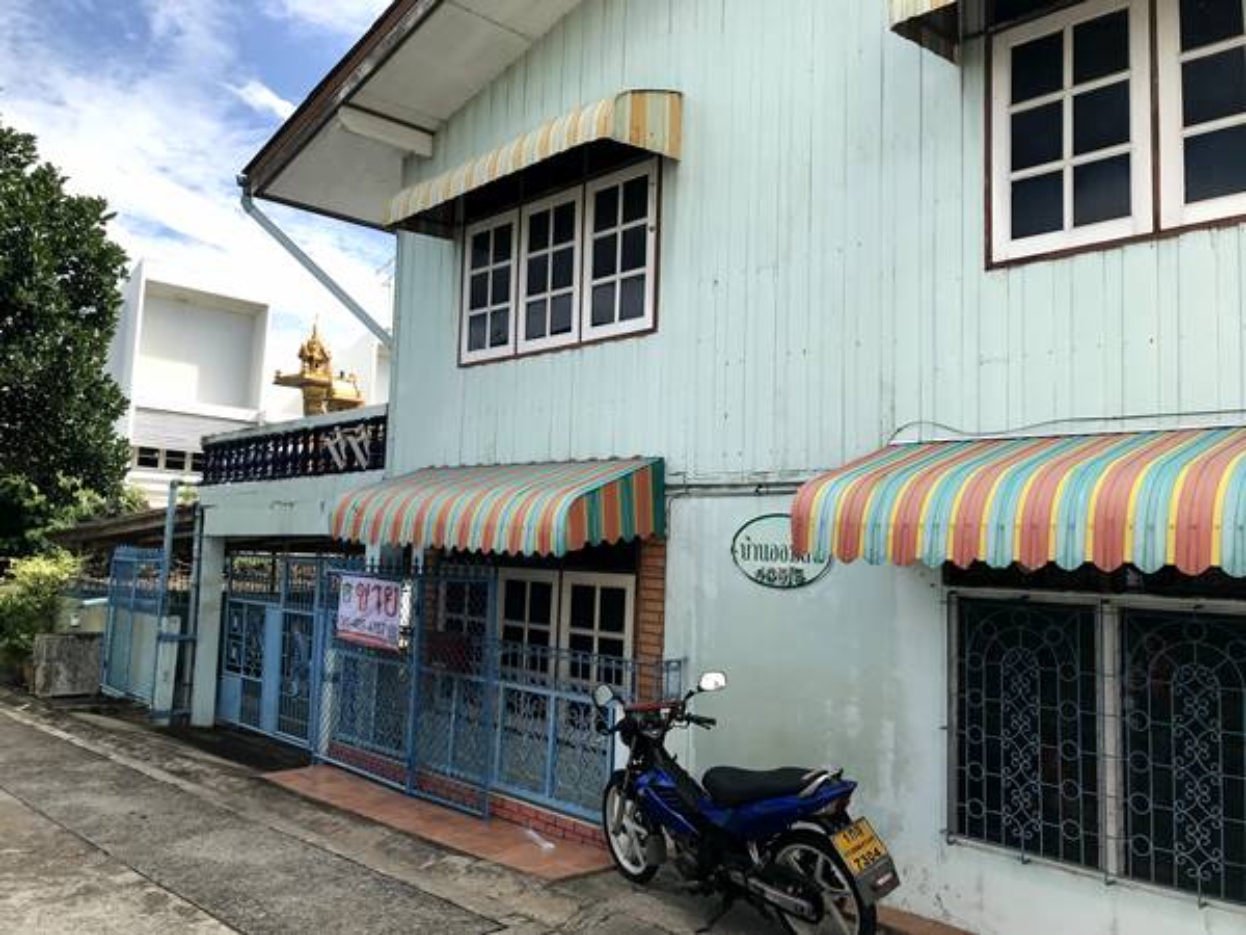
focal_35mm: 28
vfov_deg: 49.7
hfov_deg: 63.4
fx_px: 1008
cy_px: 468
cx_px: 623
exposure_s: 1/1473
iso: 20
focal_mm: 3.99
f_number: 1.8
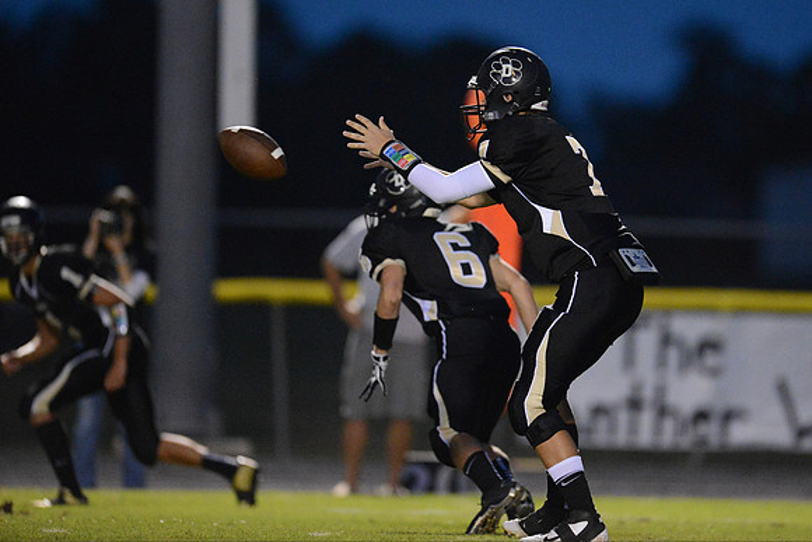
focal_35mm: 400
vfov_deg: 3.4
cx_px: 406
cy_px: 271
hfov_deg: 5.2
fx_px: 9024
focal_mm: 400
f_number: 2.8
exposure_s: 1/800
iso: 12800
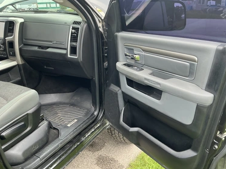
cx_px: 119
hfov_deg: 59.9
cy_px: 86
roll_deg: -0.3
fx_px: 196
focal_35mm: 30
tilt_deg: -18.7
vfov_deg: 46.8
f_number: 1.8
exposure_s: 1/122
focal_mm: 3
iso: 32
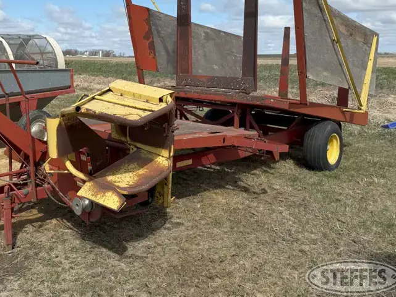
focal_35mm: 36
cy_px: 79
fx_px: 412
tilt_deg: -1.2
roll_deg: +0.8
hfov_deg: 50.0
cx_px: 118
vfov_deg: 38.8
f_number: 1.78
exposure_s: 1/5319
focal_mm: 6.76
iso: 80
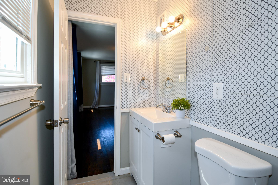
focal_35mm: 18
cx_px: 139
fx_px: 139
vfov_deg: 67.4
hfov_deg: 90.0
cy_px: 92
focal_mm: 12
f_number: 4.5
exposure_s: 1/80
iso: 200
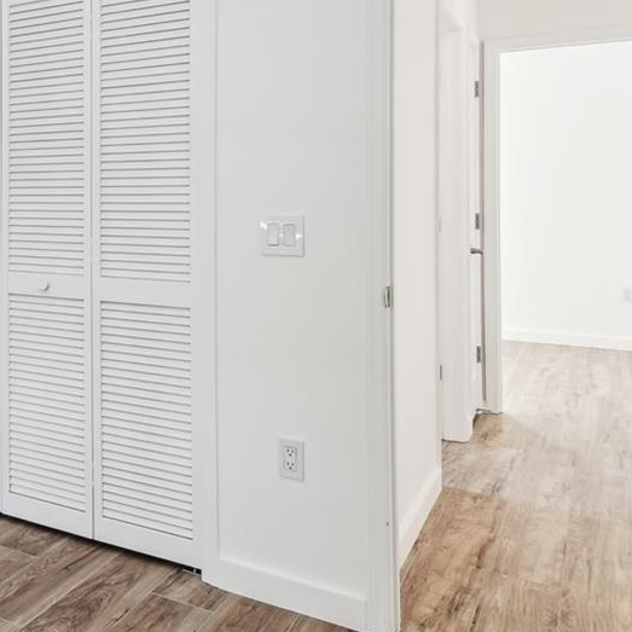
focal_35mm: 39
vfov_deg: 42.1
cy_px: 196
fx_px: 806
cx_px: -88
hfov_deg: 35.5
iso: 100
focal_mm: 10
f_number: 7.1
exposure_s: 1/5
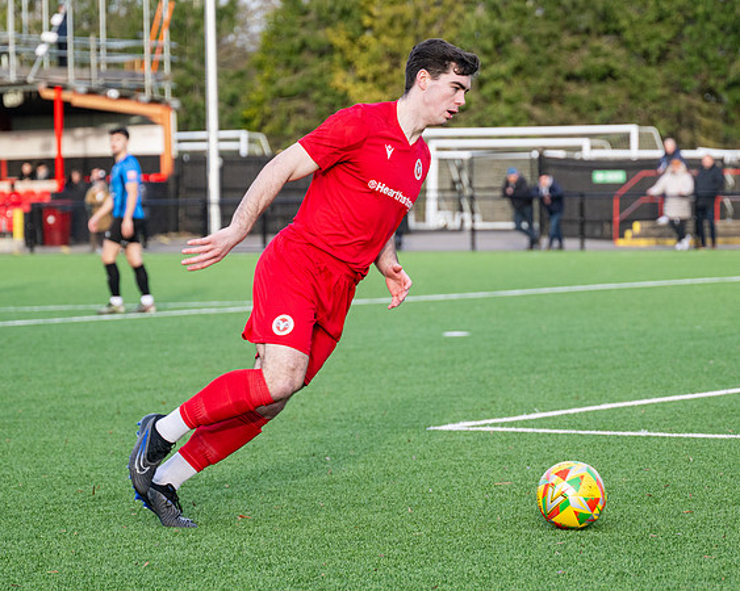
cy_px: 308
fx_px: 3213
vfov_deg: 10.5
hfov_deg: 13.1
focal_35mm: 147
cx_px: 439
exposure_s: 1/1000
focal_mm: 98
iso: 400
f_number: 4
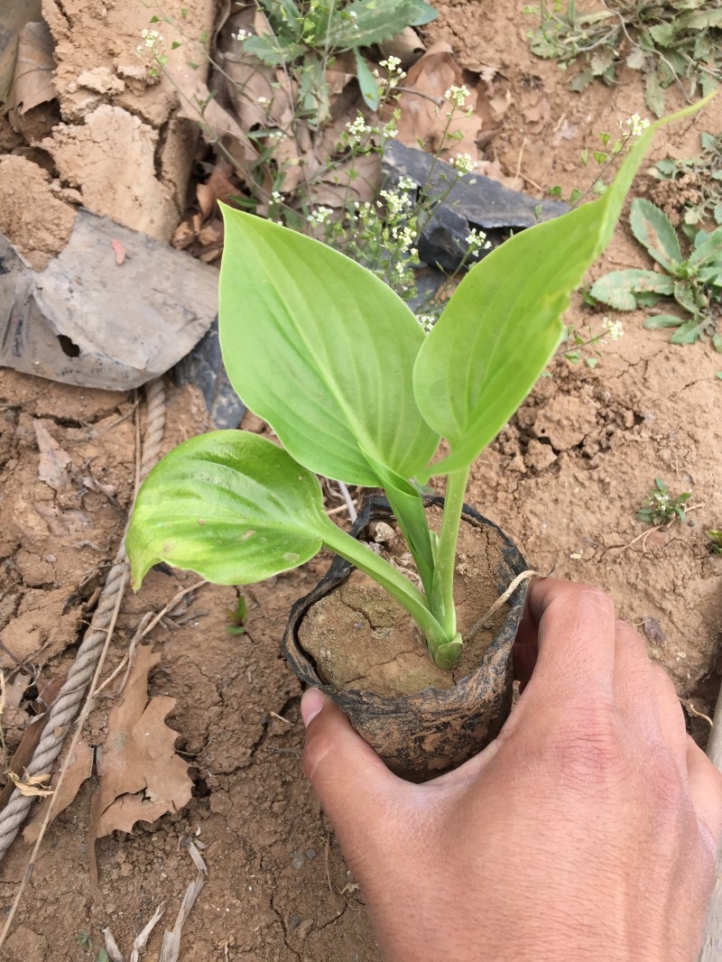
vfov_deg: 61.6
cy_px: 481
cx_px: 361
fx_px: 806
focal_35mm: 29
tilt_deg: -64.6
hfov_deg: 48.2
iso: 32
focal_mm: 4.15
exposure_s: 1/482
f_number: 2.2
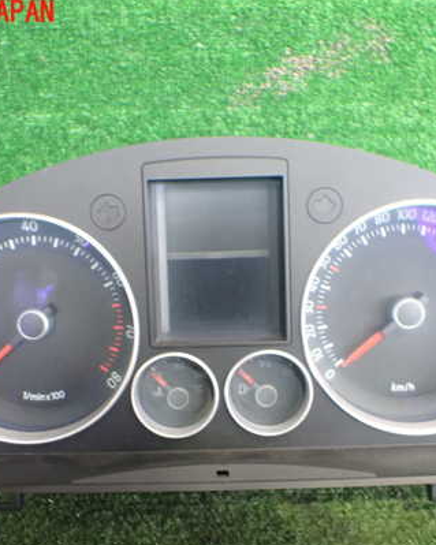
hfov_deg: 34.1
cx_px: 216
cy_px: 303
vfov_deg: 42.0
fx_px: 710
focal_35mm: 44
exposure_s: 1/40
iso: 800
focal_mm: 5.4
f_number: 2.3
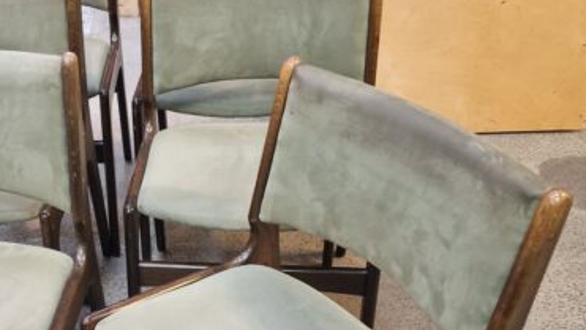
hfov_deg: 37.1
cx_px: 117
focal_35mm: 54
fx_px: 839
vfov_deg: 22.1
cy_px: 246
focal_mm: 6.4
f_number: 1.8
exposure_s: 1/50
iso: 640
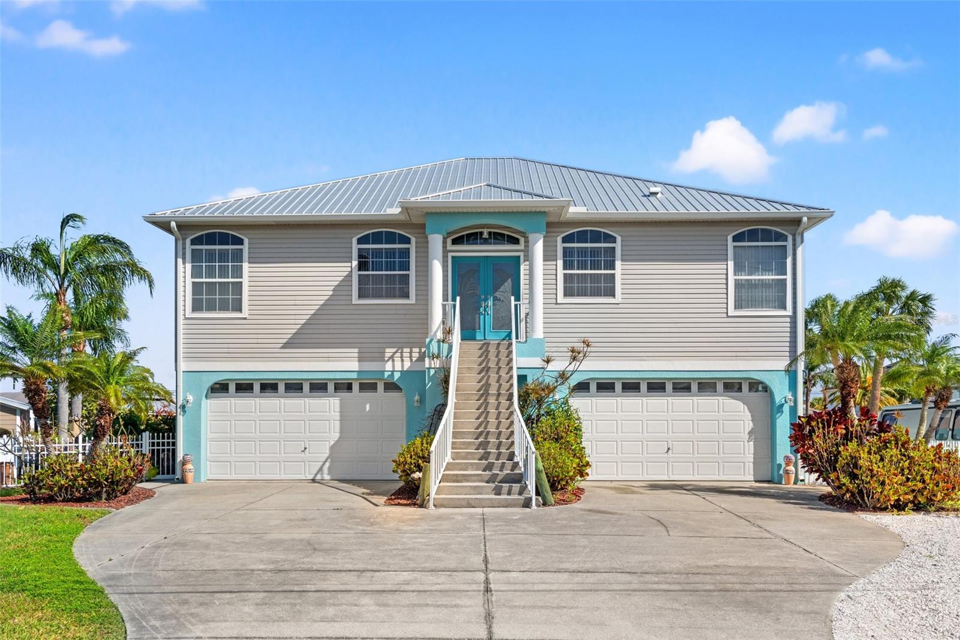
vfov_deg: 44.6
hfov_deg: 63.2
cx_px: 480
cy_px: 320
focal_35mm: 29
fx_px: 780
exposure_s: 1/640
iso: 400
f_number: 7.1
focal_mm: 19.5
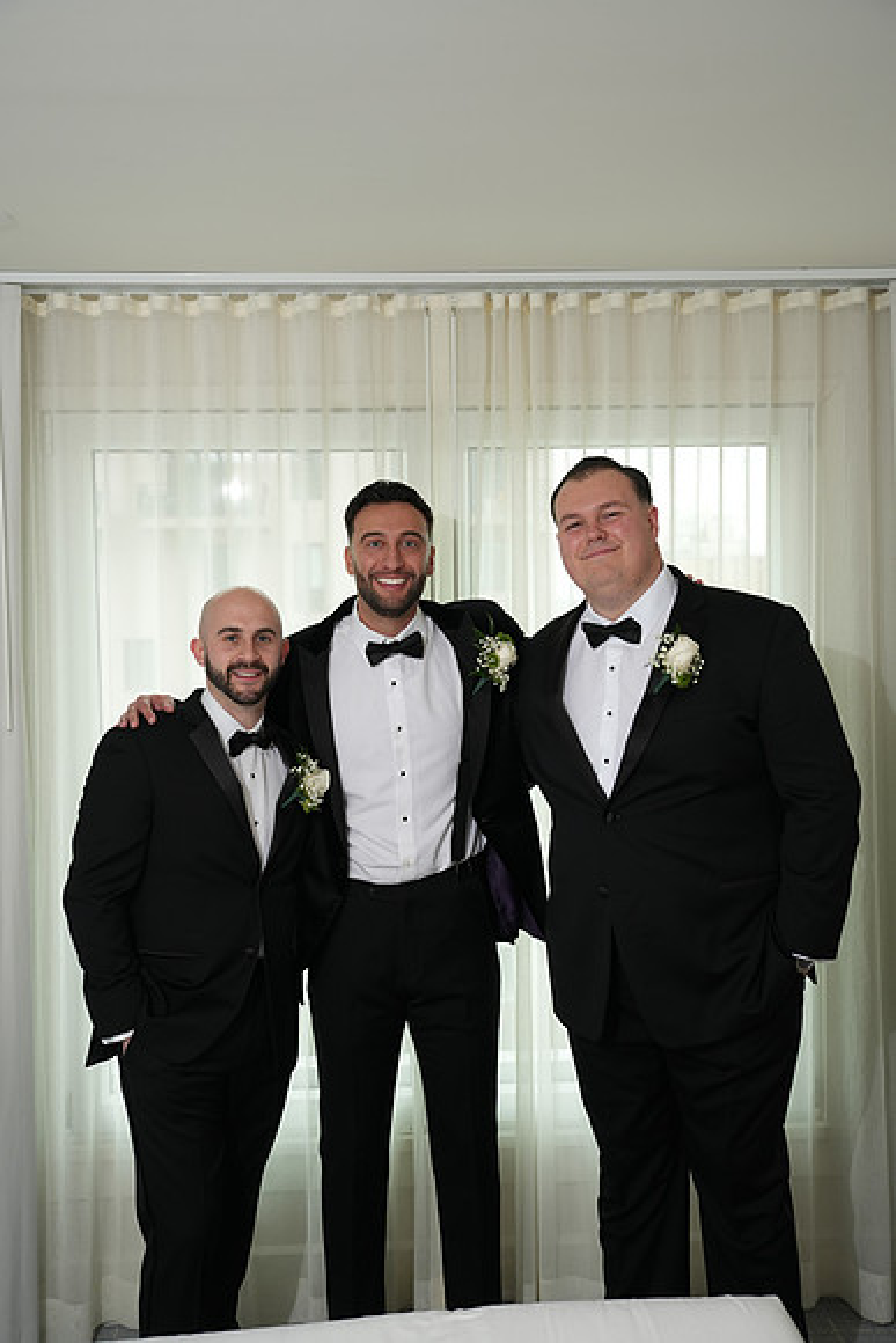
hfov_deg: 35.1
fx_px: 1418
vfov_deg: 50.7
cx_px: 448
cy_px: 672
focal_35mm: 38
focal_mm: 38
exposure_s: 1/200
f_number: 4
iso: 640
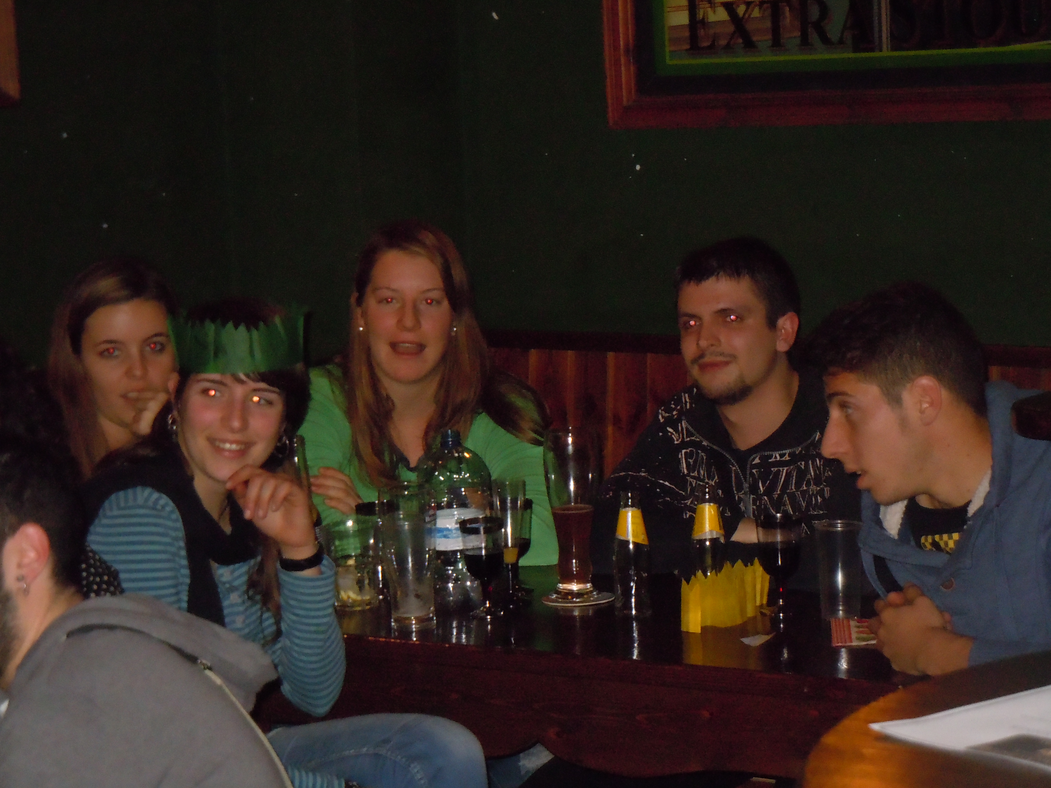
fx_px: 3097
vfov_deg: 14.5
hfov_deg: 19.3
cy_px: 394
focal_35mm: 102
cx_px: 526
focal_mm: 18.3
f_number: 4.5
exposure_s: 1/50
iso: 1000
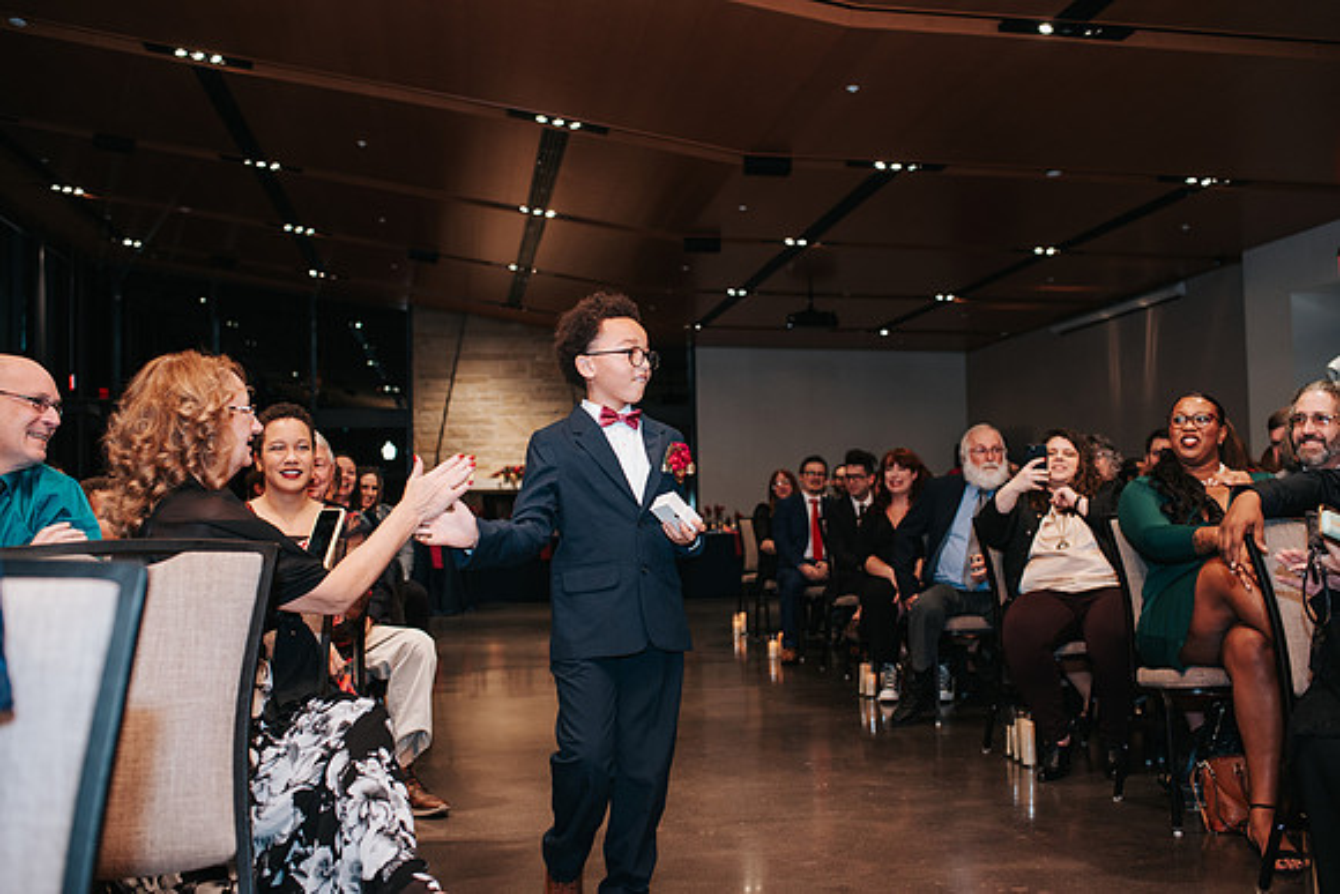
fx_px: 1346
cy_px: 447
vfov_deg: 36.7
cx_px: 670
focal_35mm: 36
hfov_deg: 52.9
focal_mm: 35
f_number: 2.8
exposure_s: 1/200
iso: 1000
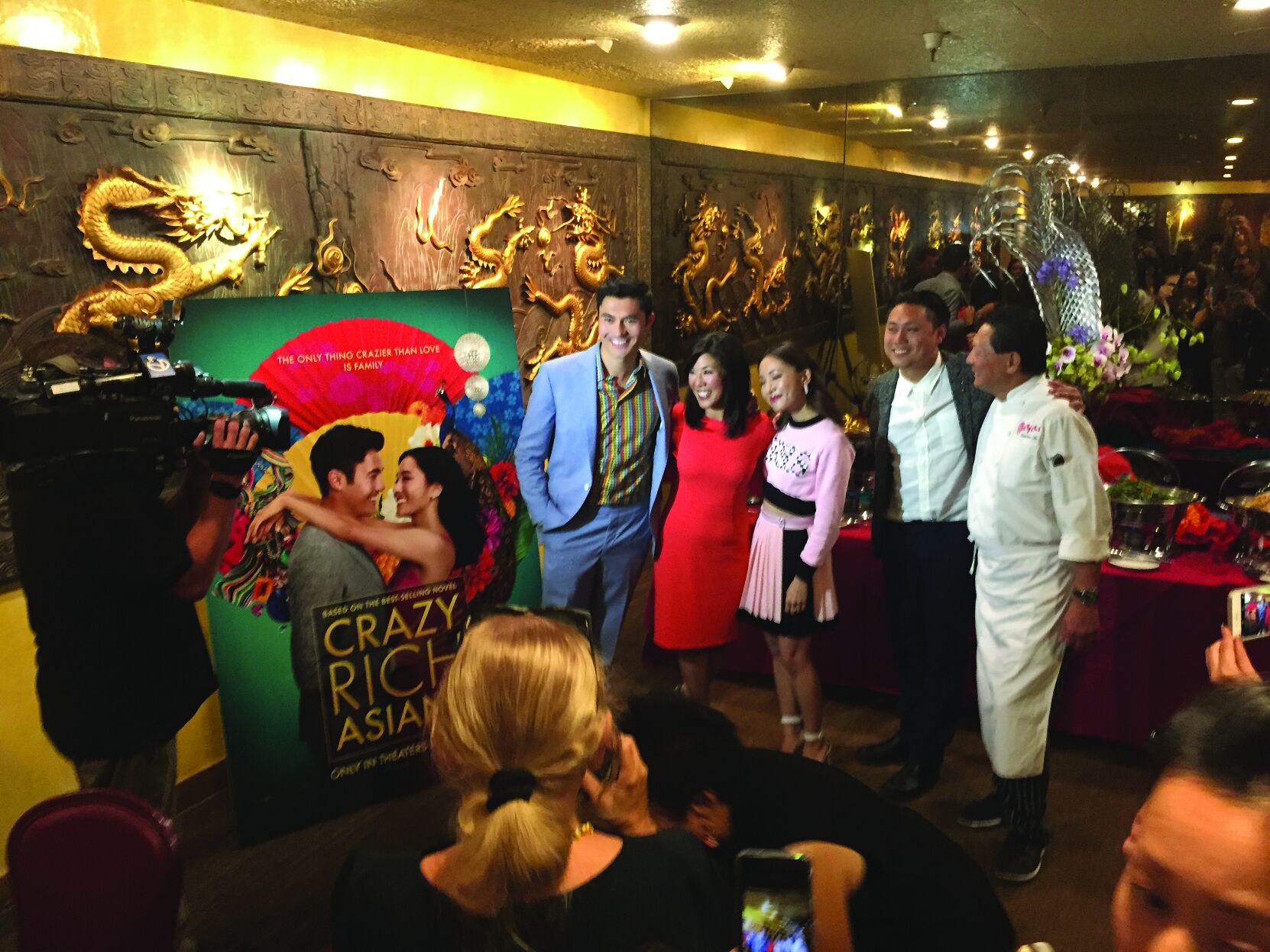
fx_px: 1064
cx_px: 635
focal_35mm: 29
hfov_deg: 61.7
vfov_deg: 48.2
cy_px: 476
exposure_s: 1/15
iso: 250
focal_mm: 4.15
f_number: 2.2
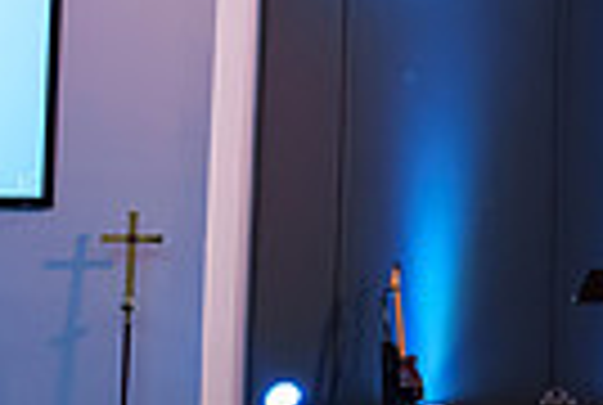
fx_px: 2350
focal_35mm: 140
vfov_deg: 9.8
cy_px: 63
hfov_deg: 12.6
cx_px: 1264
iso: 1000
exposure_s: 1/80
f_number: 4
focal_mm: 32
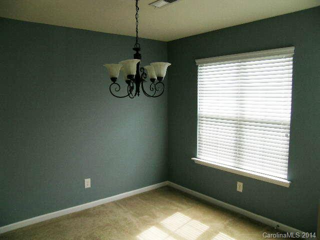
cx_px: 160
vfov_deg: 49.7
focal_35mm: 28
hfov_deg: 63.4
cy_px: 120
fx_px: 259
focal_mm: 5.8
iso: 50
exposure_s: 1/63.3
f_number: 3.5
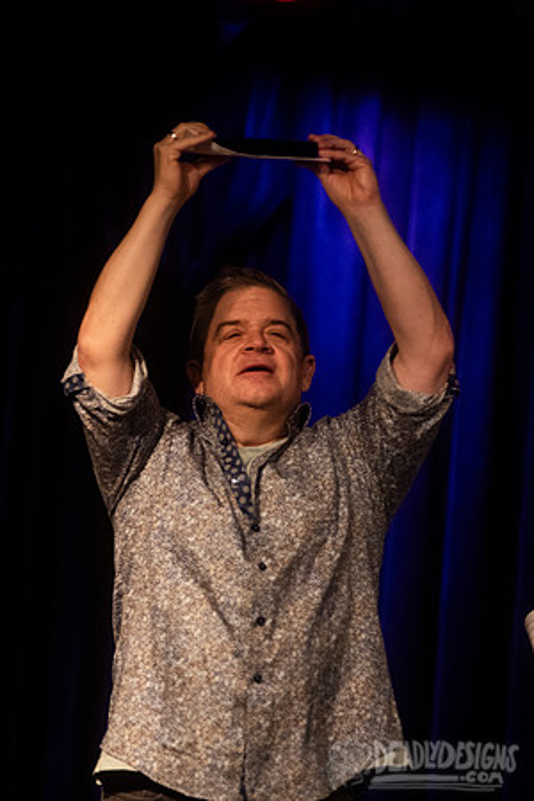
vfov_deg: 7.4
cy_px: 400
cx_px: 263
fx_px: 6169
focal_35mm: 277
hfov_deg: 5.0
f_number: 3.2
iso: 2000
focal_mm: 185
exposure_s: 1/100
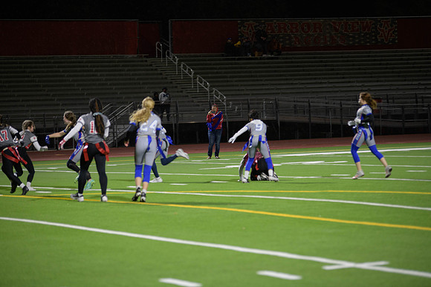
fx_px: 1676
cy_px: 144
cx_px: 216
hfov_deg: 14.7
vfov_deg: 9.8
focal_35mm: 140
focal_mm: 140
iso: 1000
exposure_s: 1/200
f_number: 2.8
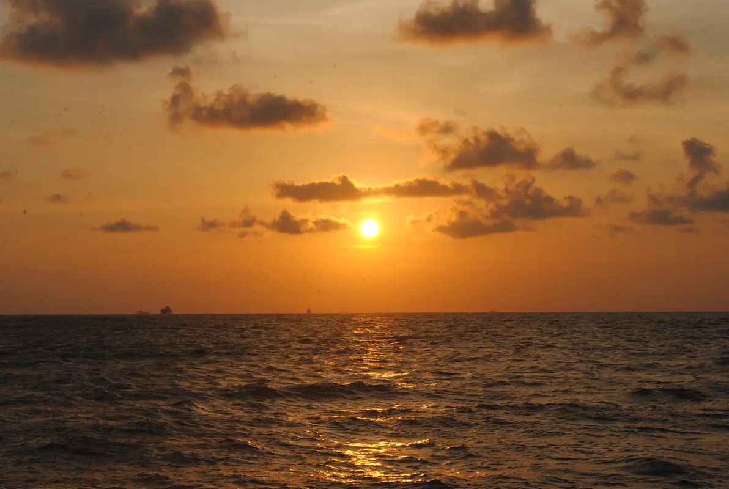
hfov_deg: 25.9
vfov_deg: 17.6
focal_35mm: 78
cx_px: 364
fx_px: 1583
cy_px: 244
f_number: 10
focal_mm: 52
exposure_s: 1/400
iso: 100
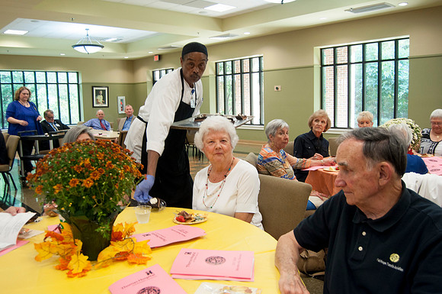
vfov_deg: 39.9
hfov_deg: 57.3
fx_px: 405
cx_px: 221
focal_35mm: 33
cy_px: 147
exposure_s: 1/60
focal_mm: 22
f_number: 3.8
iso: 400
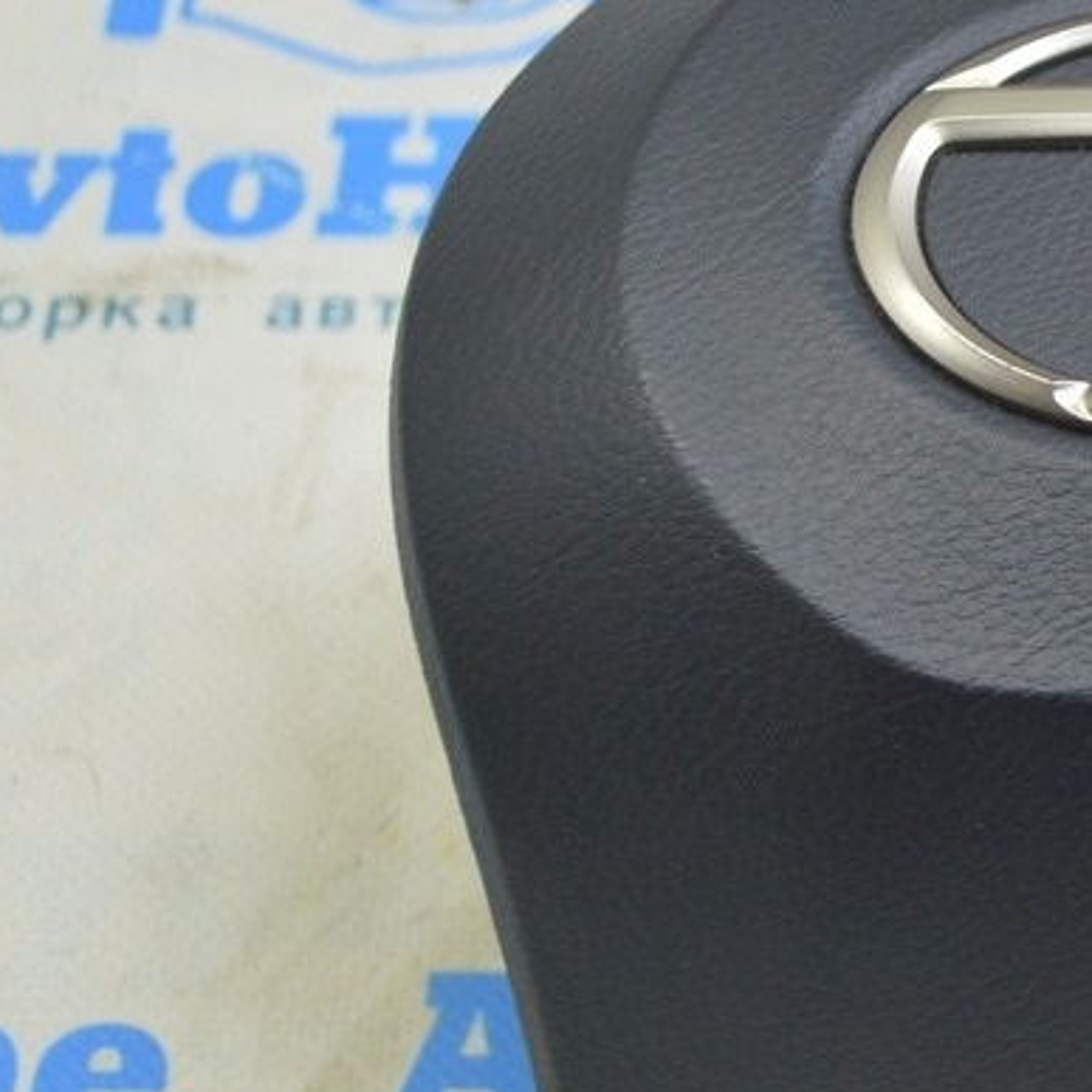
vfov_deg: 13.6
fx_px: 4568
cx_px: 1233
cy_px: 577
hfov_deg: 13.3
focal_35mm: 128
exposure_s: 1/20
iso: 400
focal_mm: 38
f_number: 5.6
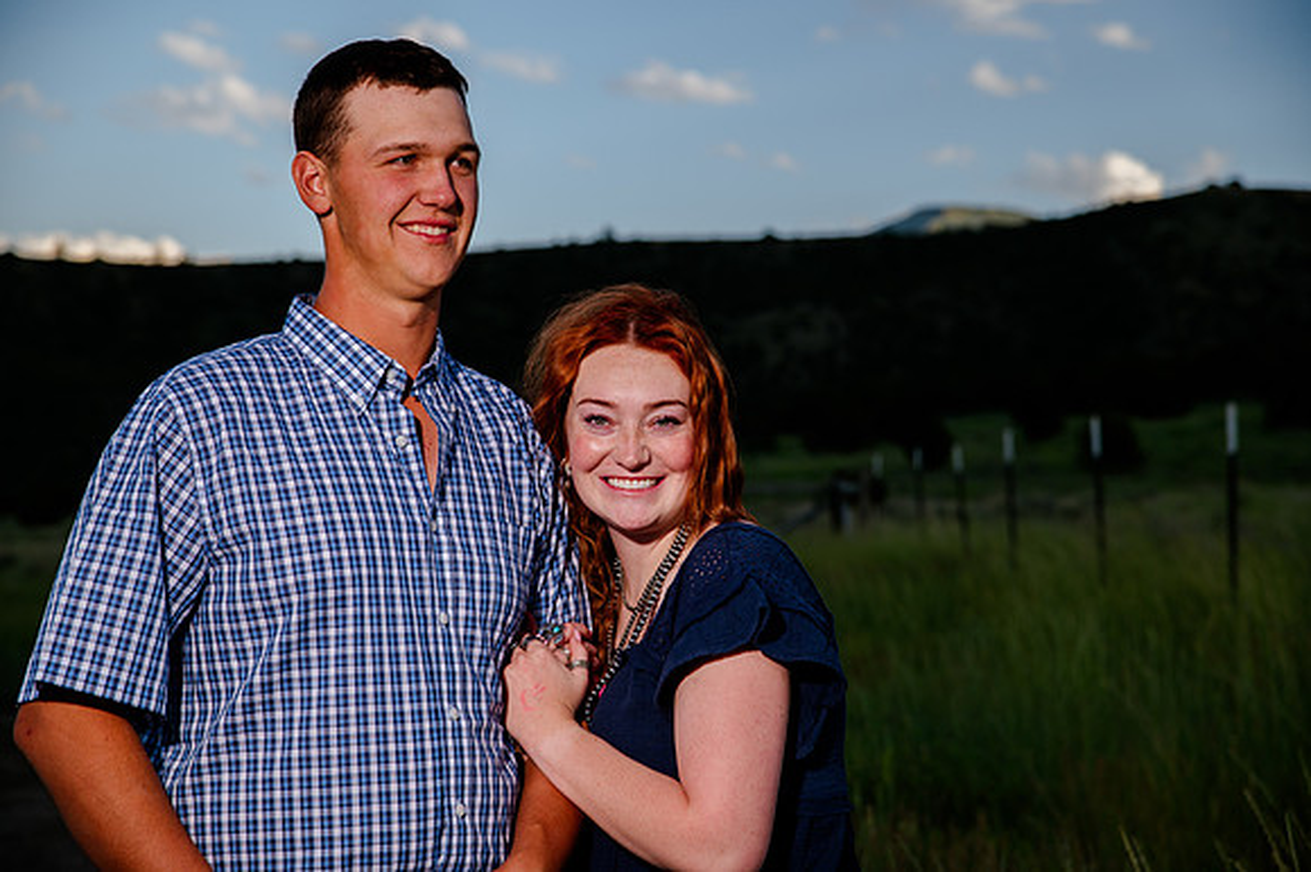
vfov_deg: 13.9
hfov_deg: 20.8
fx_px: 3567
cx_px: 656
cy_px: 436
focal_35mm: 98
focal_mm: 98
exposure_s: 1/320
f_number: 6.3
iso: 160
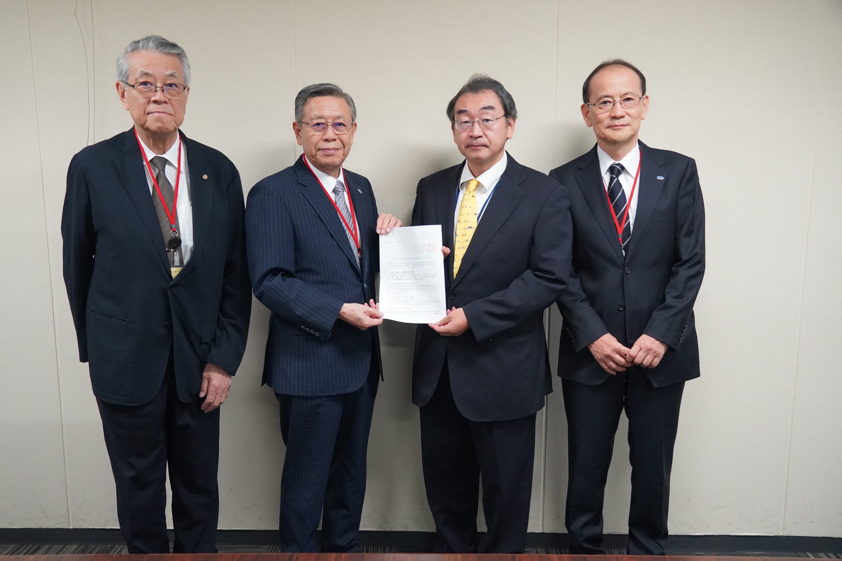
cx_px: 421
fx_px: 737
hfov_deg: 59.5
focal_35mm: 32
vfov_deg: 41.7
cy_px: 280
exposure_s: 1/160
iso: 2500
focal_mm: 21
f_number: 4
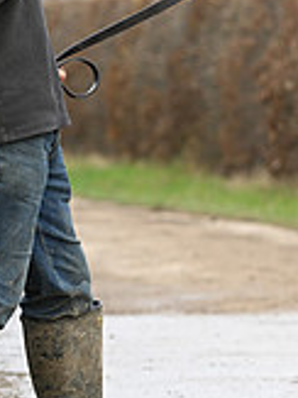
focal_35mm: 429
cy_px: 31
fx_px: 4931
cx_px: 674
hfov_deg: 3.4
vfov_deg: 4.6
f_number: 4
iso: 1000
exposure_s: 1/1000
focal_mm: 125
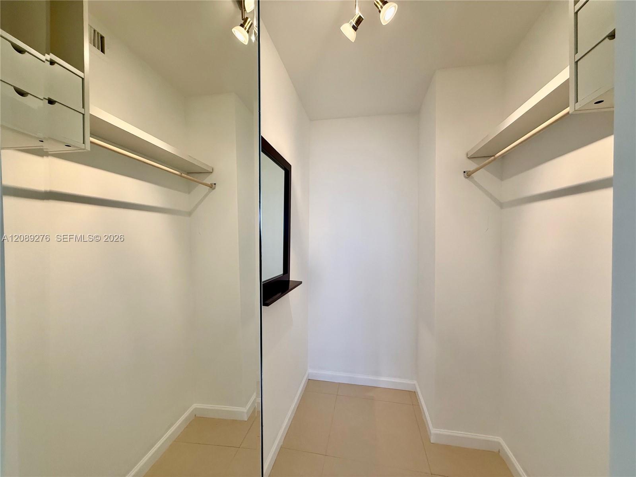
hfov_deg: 102.1
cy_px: 238
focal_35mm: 14
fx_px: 257
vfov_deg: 85.7
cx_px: 318
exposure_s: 1/120
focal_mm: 2.22
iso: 125
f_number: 2.2
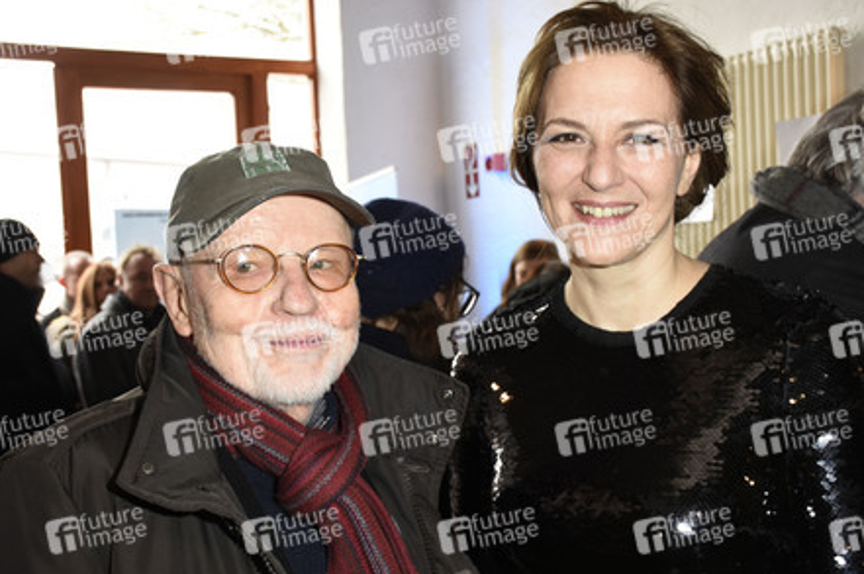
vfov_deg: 29.2
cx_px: 436
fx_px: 1103
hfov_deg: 42.8
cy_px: 286
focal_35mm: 46
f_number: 6.3
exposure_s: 1/60
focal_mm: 30
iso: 640
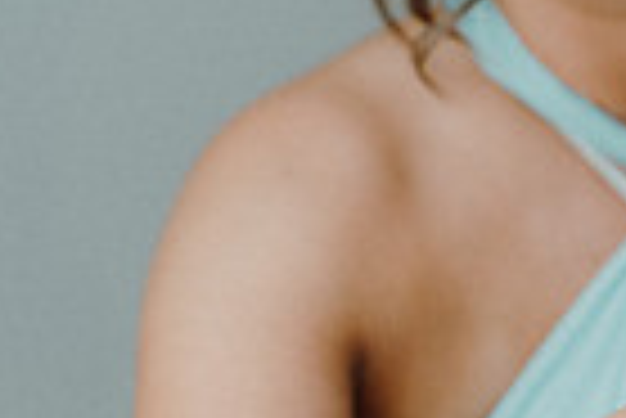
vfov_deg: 8.2
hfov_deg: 12.0
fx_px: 2907
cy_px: 213
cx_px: 734
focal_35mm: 167
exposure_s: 1/160
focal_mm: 40
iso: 250
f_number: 3.5
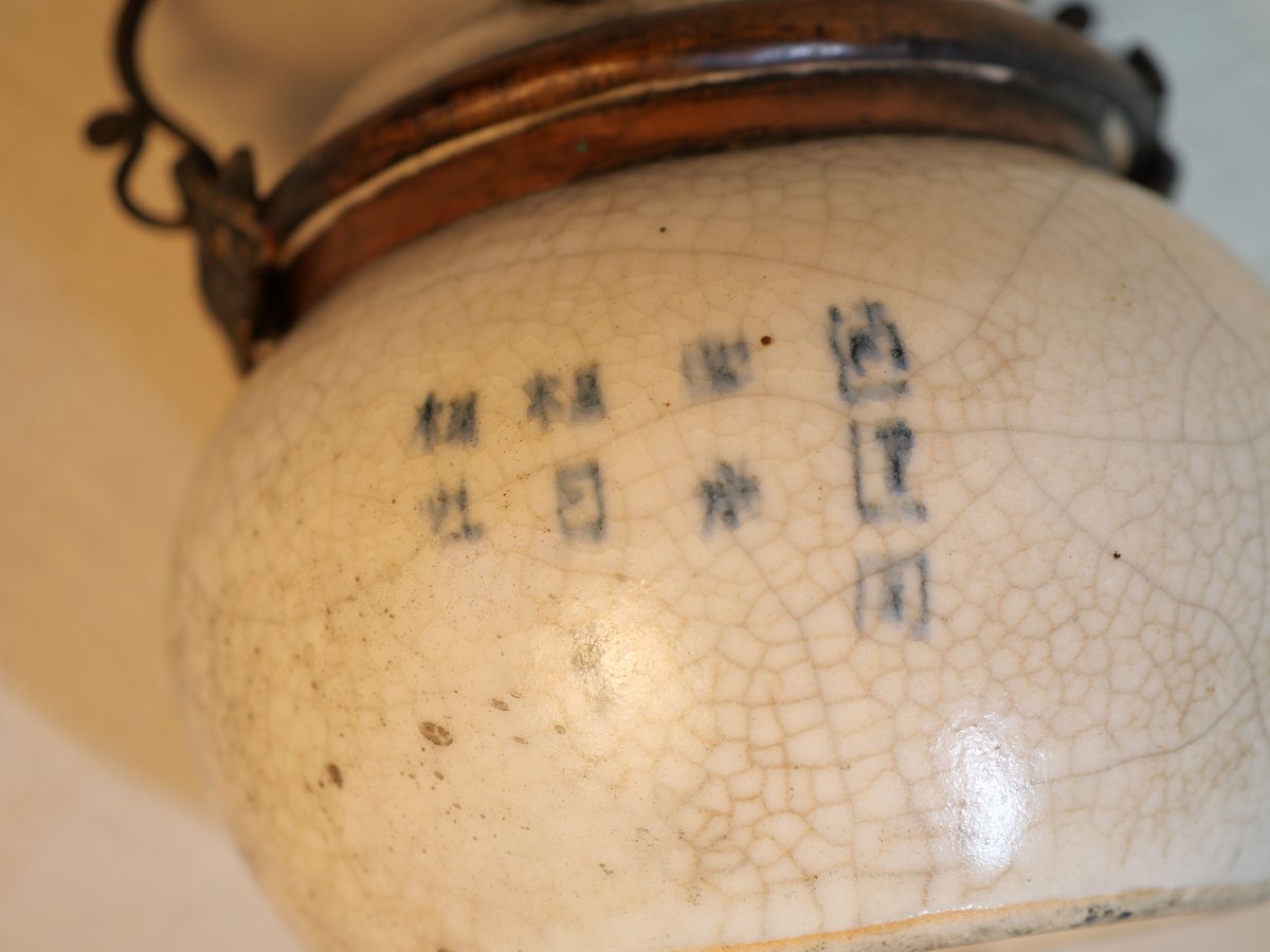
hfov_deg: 32.2
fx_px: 2201
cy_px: 476
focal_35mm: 60
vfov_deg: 24.4
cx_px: 635
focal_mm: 30
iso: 200
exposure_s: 1/250
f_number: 4
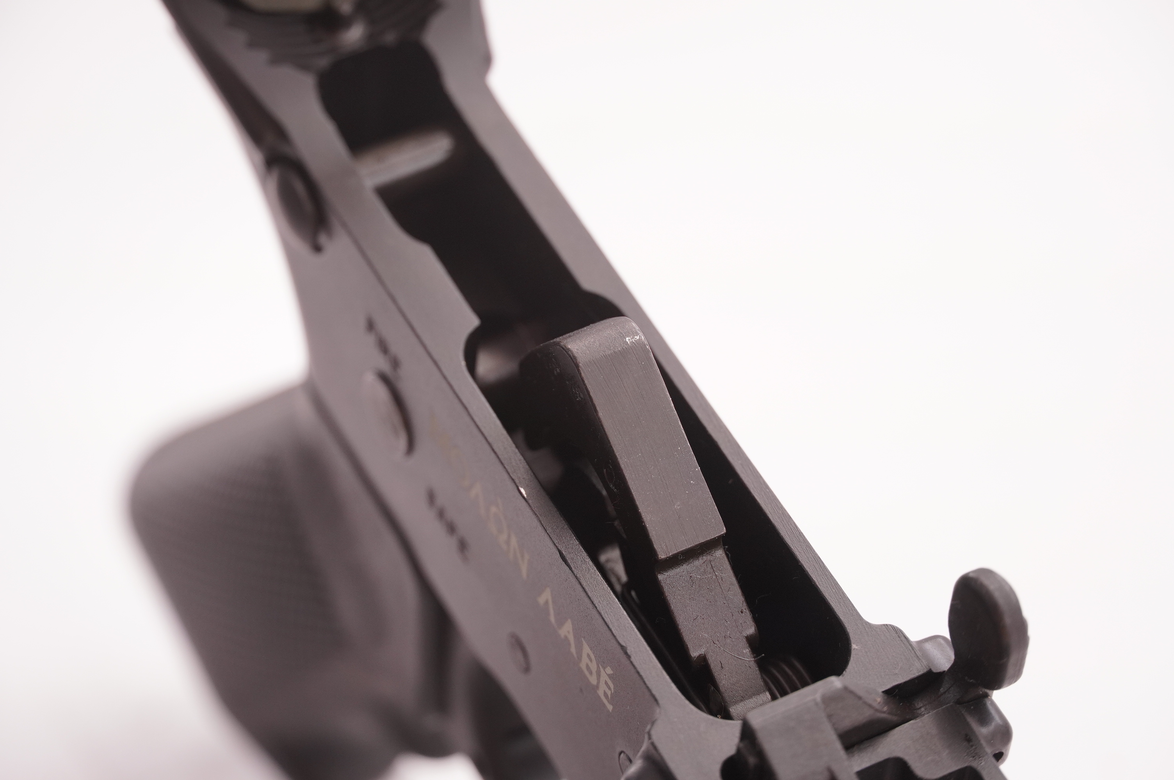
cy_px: 390
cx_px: 587
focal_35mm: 124
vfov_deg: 11.0
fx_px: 4056
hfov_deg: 16.5
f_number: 5.6
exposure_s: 1/125
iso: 640
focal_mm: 83
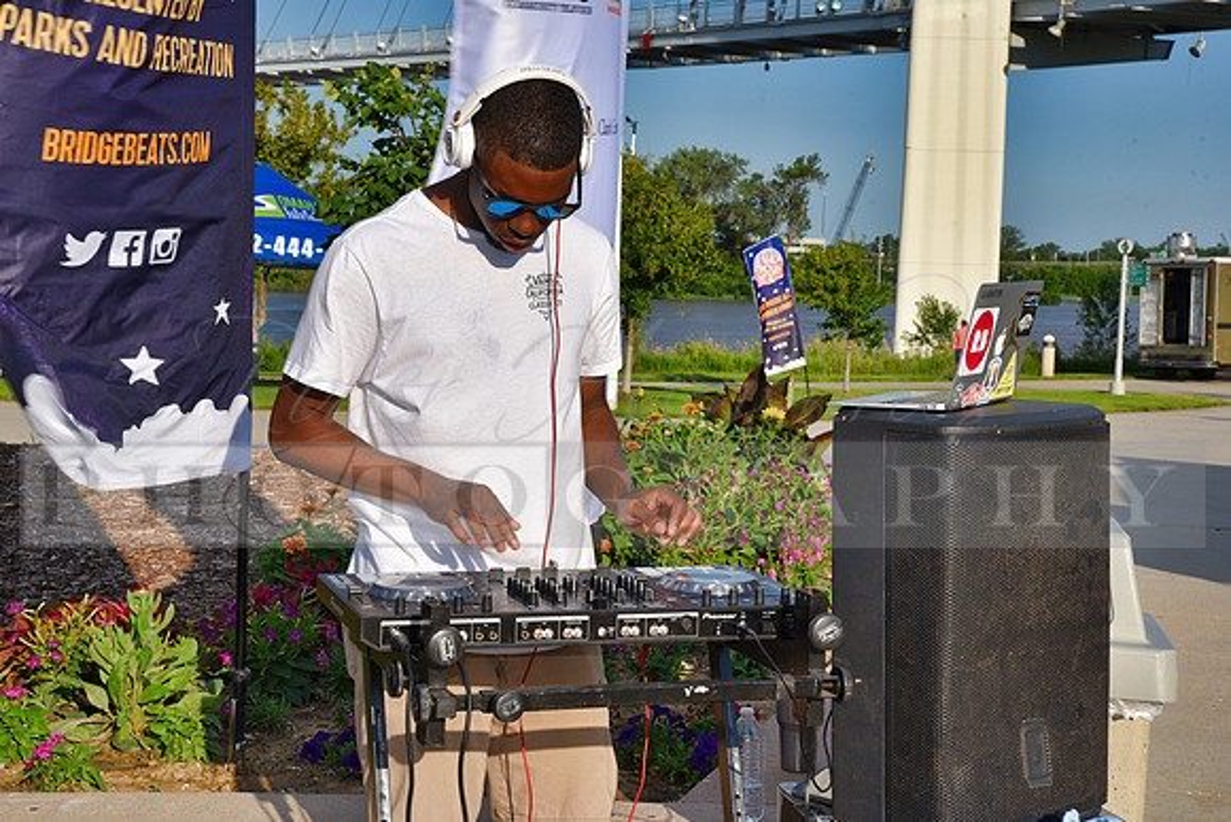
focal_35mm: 62
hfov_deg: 32.4
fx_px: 2120
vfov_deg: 21.9
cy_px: 411
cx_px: 616
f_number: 14
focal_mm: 62
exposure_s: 1/200
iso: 200
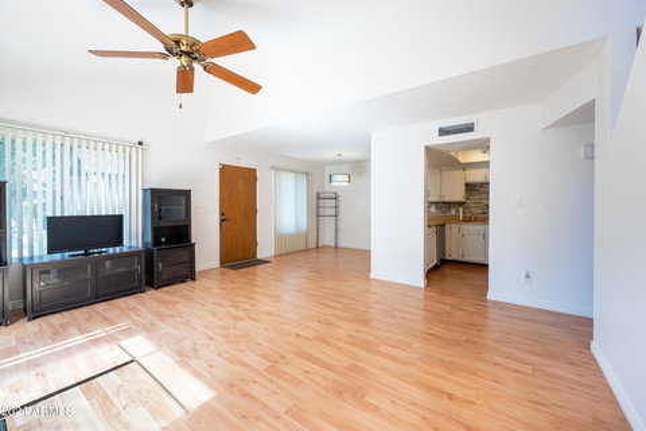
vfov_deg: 81.2
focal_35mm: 14
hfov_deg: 104.3
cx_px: 323
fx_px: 251
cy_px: 216
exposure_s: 1/320
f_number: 8
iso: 200
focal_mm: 14
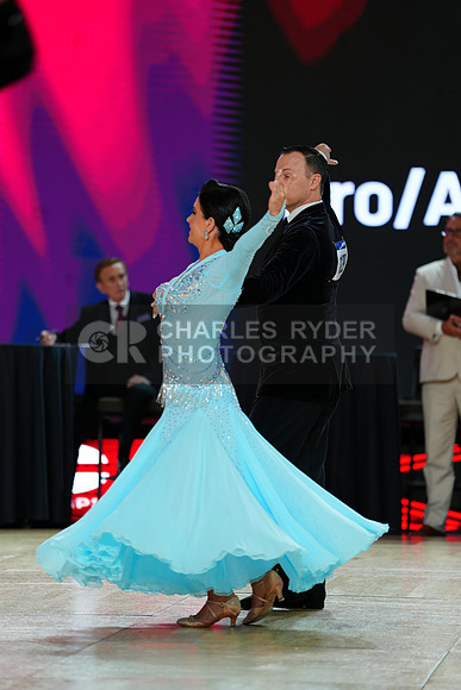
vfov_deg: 11.9
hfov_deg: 7.9
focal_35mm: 173
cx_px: 230
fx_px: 3321
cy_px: 345
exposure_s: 1/400
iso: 400
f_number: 2.8
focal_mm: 173
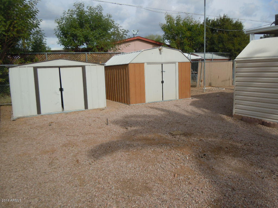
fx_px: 241
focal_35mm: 30
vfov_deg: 46.8
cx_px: 139
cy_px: 104
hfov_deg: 60.0
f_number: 7
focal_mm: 5.4
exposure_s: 1/320
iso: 100
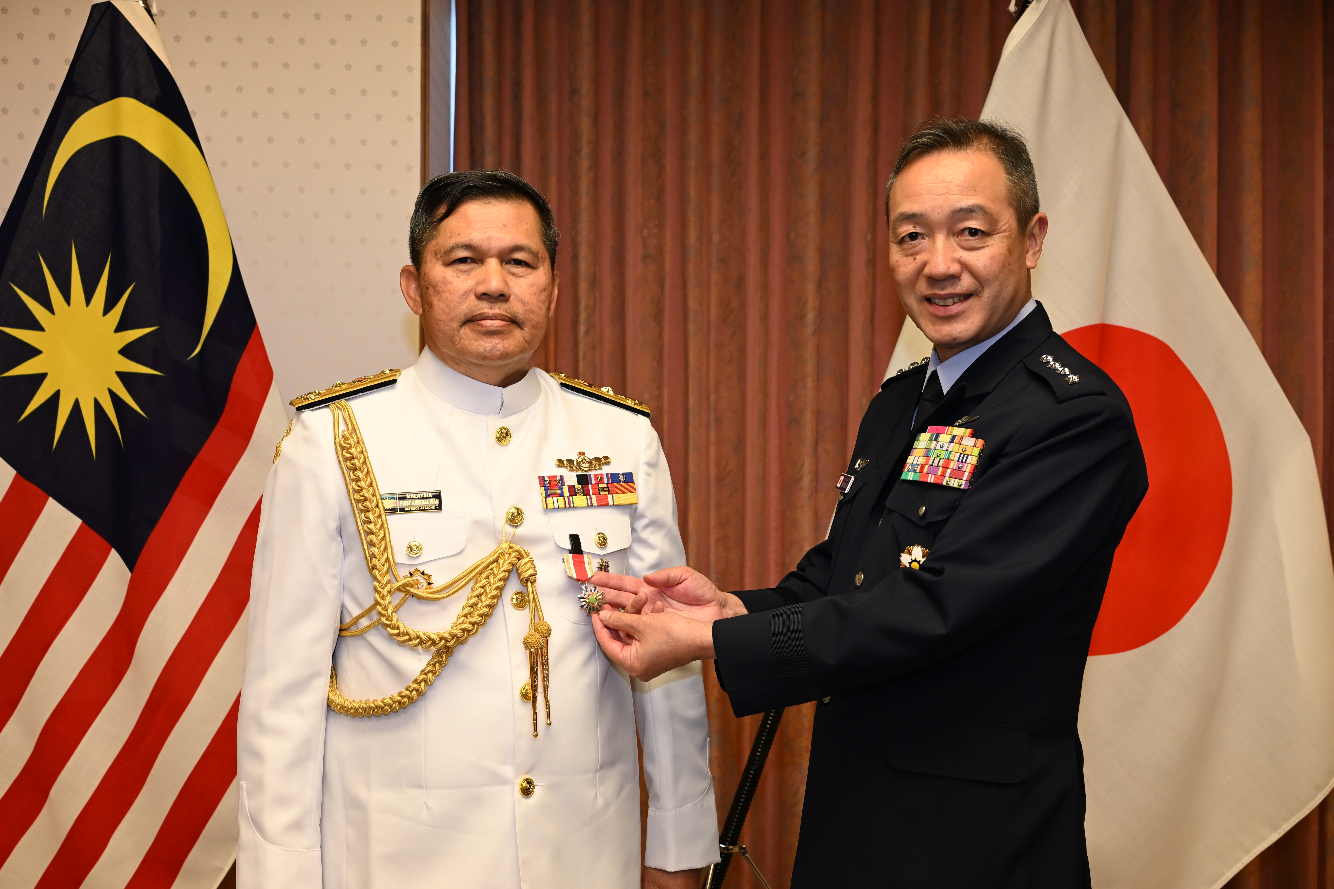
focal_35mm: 41
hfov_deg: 47.4
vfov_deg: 32.6
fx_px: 1519
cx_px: 667
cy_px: 444
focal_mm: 41
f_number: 5.6
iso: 2000
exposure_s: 1/200
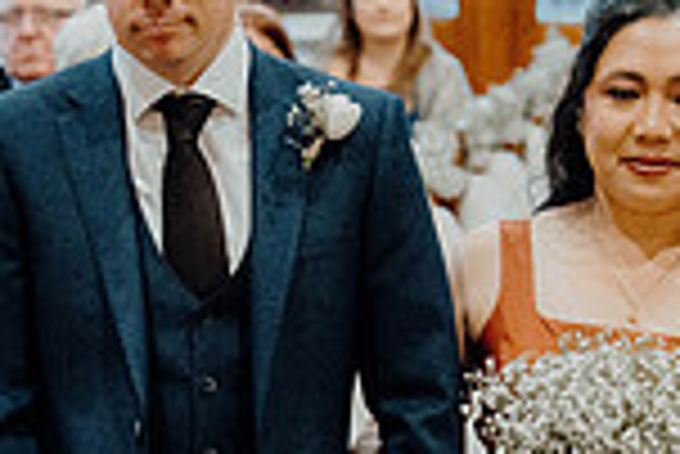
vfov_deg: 5.5
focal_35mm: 249
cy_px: 542
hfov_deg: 8.3
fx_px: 4708
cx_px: 333
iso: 5000
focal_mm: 65
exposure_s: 1/160
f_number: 3.5
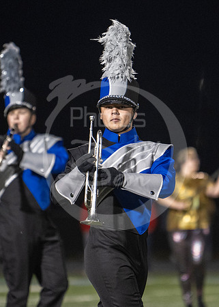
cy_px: 143
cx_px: 134
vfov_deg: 4.8
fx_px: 3631
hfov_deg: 3.5
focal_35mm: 417
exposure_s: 1/500
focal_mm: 200
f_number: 2.8
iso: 4000
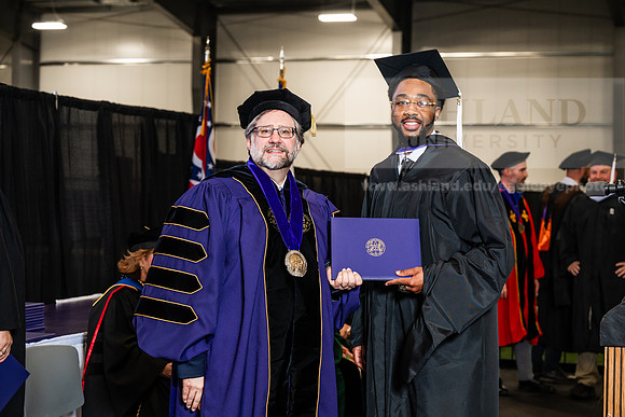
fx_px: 1181
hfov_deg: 29.6
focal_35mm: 68
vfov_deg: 20.0
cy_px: 208
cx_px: 312
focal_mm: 68
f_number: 4.5
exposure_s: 1/200
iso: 1250
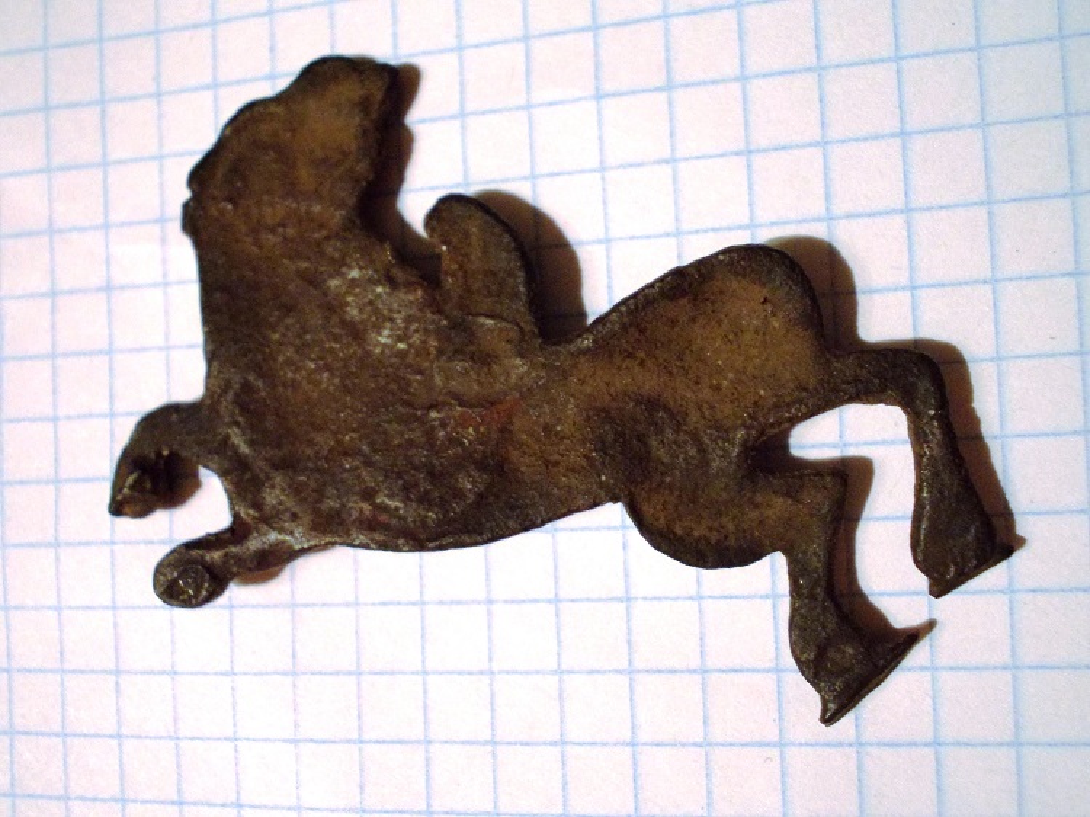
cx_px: 545
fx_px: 1196
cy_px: 408
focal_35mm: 38
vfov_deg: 37.7
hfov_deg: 49.0
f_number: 3.1
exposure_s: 1/15
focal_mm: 5.3
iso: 200
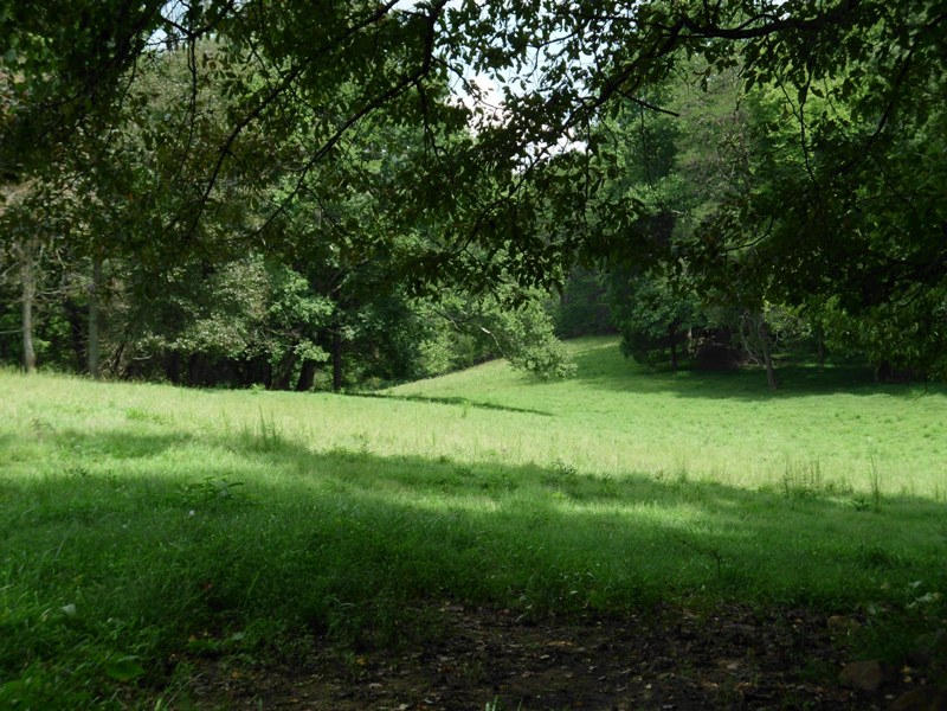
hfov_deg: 30.7
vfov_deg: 23.3
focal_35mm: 63
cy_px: 356
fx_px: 1724
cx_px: 474
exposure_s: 1/346
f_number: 4.5
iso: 100
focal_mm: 11.31
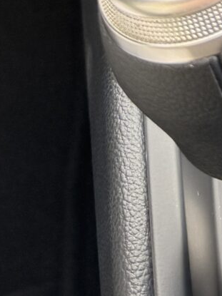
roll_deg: -0.8
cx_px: 438
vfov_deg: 11.0
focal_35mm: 148
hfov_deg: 9.4
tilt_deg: -32.7
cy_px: -440
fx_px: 1266
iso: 200
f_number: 1.78
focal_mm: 6.76
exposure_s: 1/109
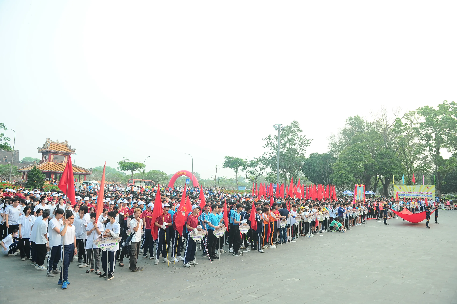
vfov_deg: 53.1
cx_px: 228
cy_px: 152
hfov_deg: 73.8
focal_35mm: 24
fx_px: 304
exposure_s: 1/250
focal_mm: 24
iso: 400
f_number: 5
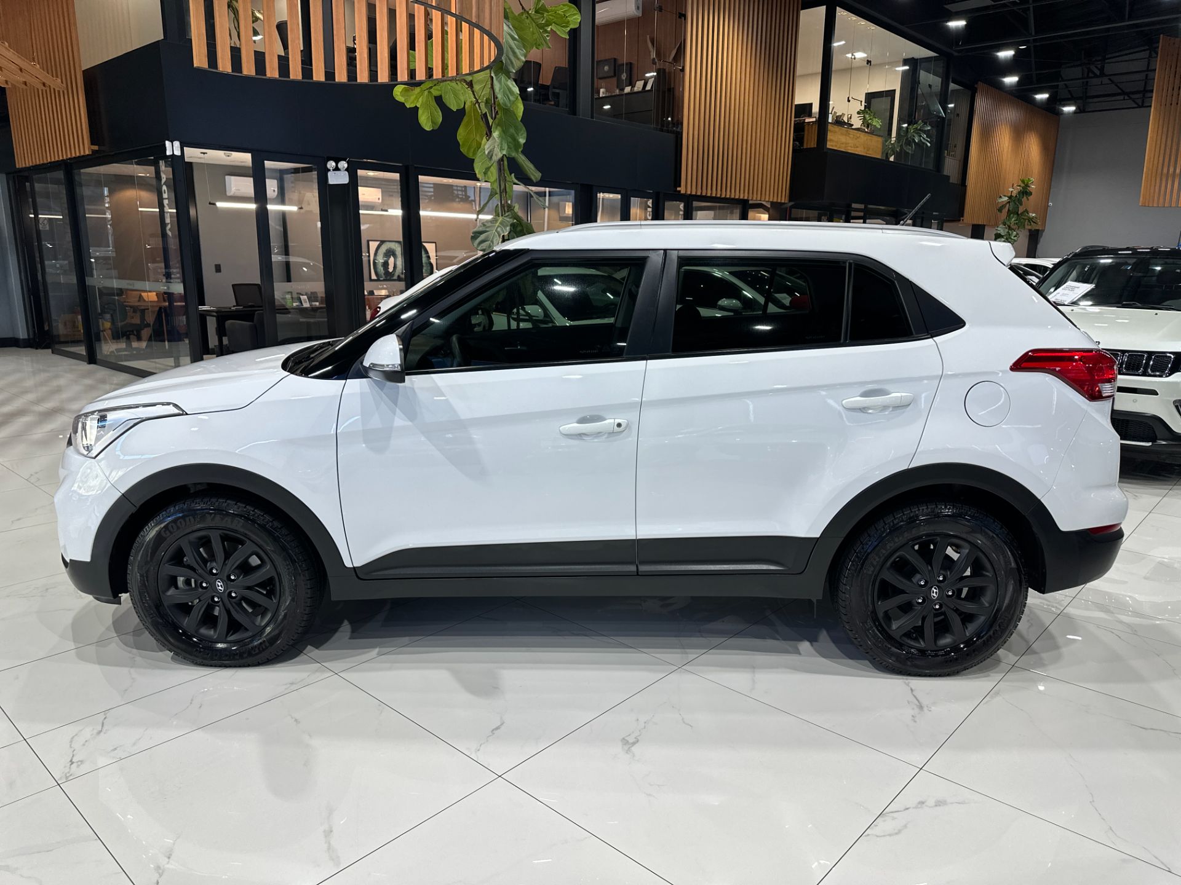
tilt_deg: -12.5
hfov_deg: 71.6
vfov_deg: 56.8
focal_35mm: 24
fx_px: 819
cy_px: 442
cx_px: 590
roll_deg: -0.4
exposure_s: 1/120
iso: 125
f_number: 1.78
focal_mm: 6.86
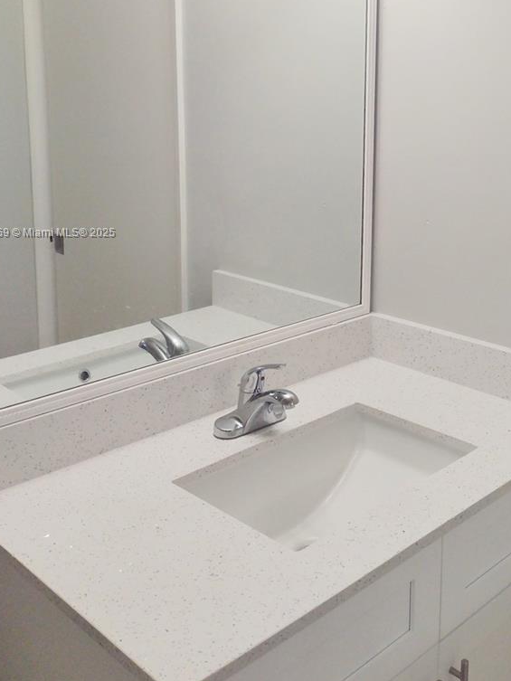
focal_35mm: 43
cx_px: 356
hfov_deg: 33.2
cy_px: 233
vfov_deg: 43.3
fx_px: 846
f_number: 1.7
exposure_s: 1/371
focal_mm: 4.71
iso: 100
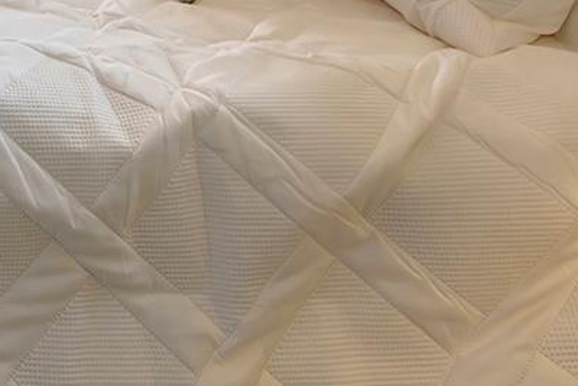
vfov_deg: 17.4
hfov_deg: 24.3
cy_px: -304
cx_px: -295
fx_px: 1028
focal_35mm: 64
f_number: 9
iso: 100
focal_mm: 16
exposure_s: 1/1.25
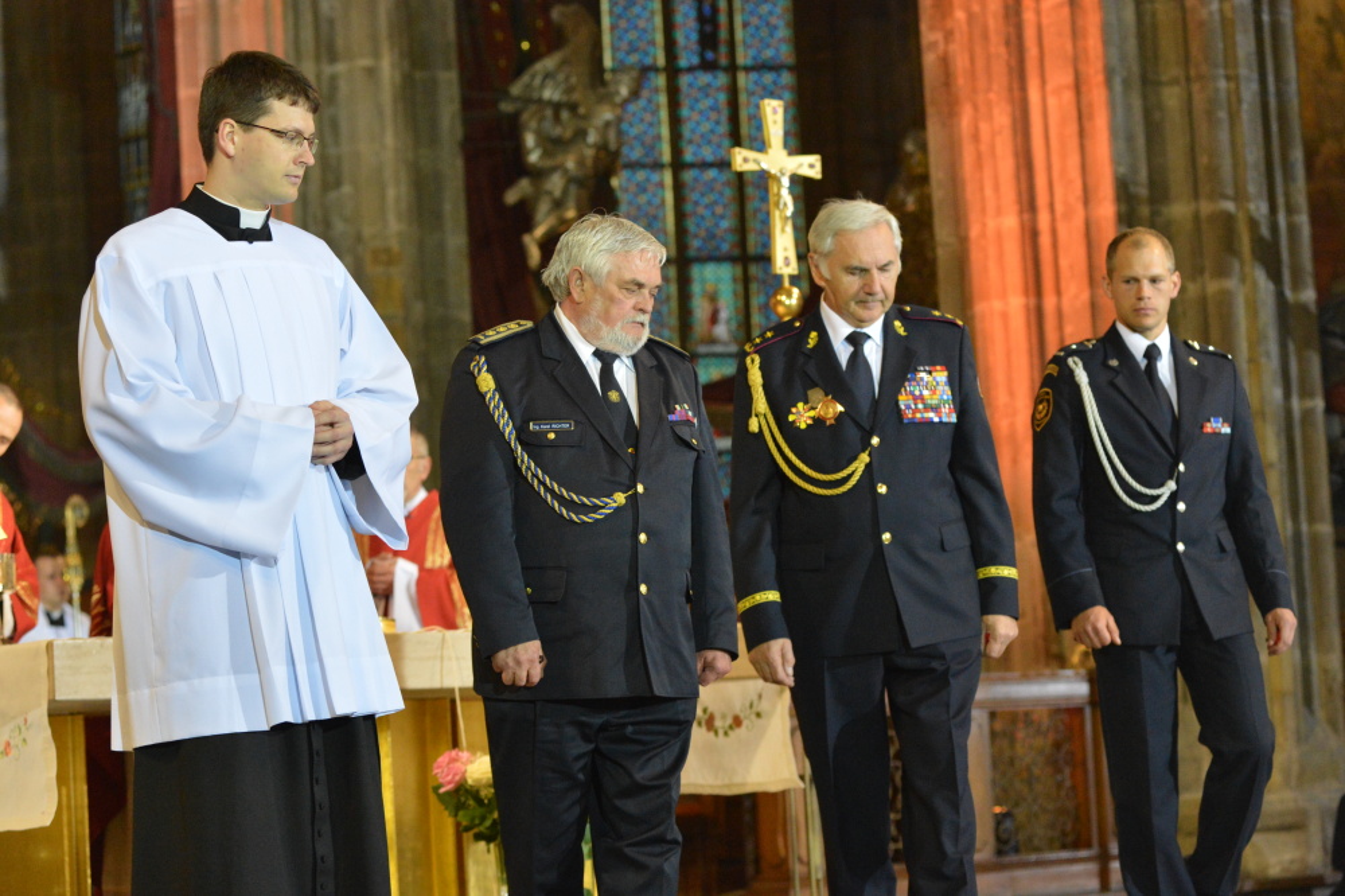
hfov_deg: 22.1
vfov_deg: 14.9
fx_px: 3436
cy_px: 448
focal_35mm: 92
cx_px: 672
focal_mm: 92
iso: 6400
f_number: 6.3
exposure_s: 1/200
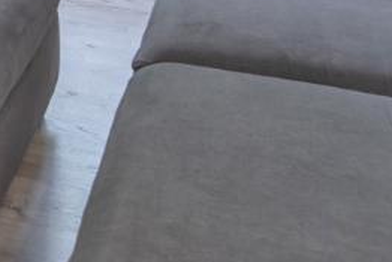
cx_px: -471
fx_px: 1122
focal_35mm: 103
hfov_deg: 14.8
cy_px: -353
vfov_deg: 11.3
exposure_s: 1/15
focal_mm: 18
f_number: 6.3
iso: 320
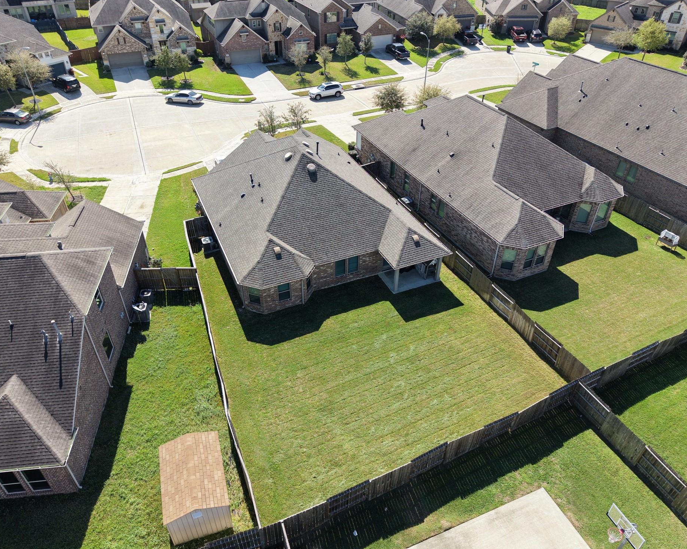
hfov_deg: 66.0
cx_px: 335
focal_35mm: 26
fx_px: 529
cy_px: 266
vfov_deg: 54.9
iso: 100
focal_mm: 8.67
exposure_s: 1/1250
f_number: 1.8
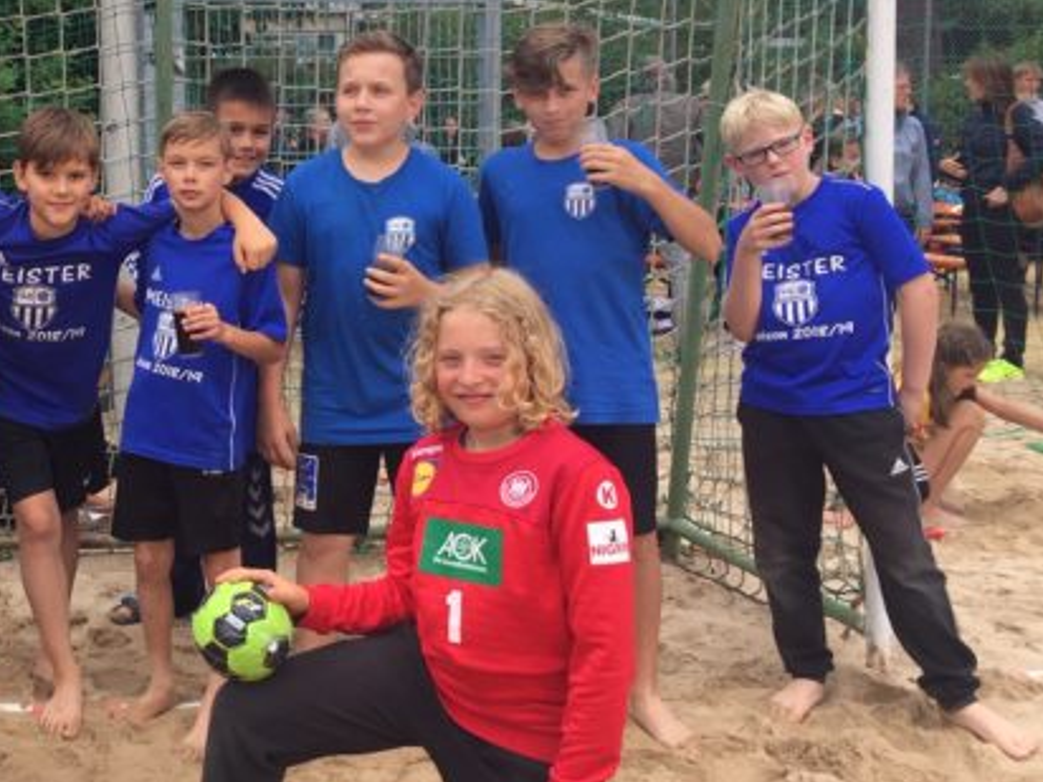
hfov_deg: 33.6
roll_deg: +1.3
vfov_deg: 27.0
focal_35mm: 54
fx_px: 1627
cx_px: 94
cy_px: 301
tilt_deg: -6.8
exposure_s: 1/590
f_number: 2.2
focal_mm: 4.15
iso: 32
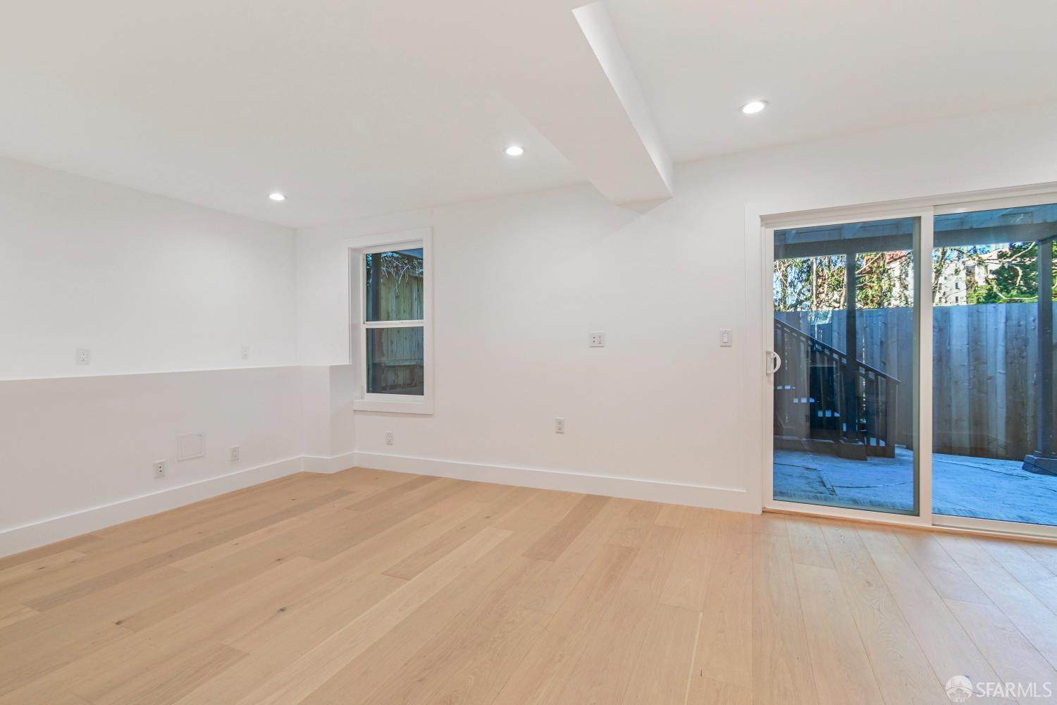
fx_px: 440
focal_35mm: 15
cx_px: 528
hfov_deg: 100.4
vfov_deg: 77.3
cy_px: 352
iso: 200
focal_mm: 10
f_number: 8
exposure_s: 1/2
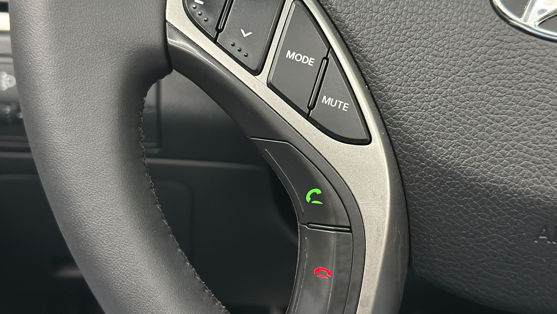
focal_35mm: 53
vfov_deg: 22.6
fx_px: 783
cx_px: 282
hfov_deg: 39.2
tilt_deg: -20.2
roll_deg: -1.6
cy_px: 131
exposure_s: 1/40
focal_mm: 6.86
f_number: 1.78
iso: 640
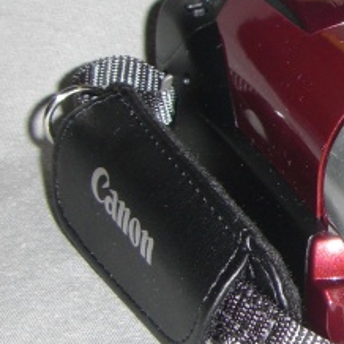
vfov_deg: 10.8
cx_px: 565
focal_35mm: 162
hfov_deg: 10.3
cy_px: 123
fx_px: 1821
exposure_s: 1/60
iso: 100
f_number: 3.7
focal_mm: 8.4
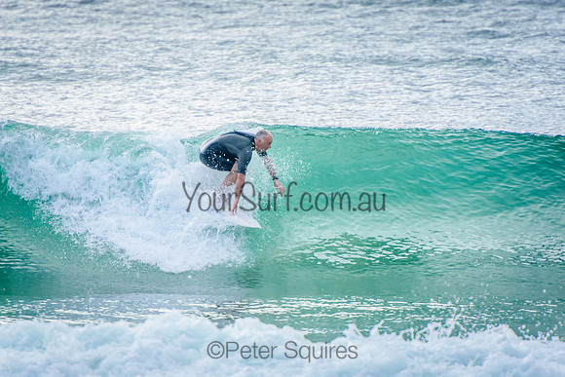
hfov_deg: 3.4
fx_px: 9418
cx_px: 282
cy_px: 188
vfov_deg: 2.3
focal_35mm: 600
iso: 450
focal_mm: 400
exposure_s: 1/2000
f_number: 5.6
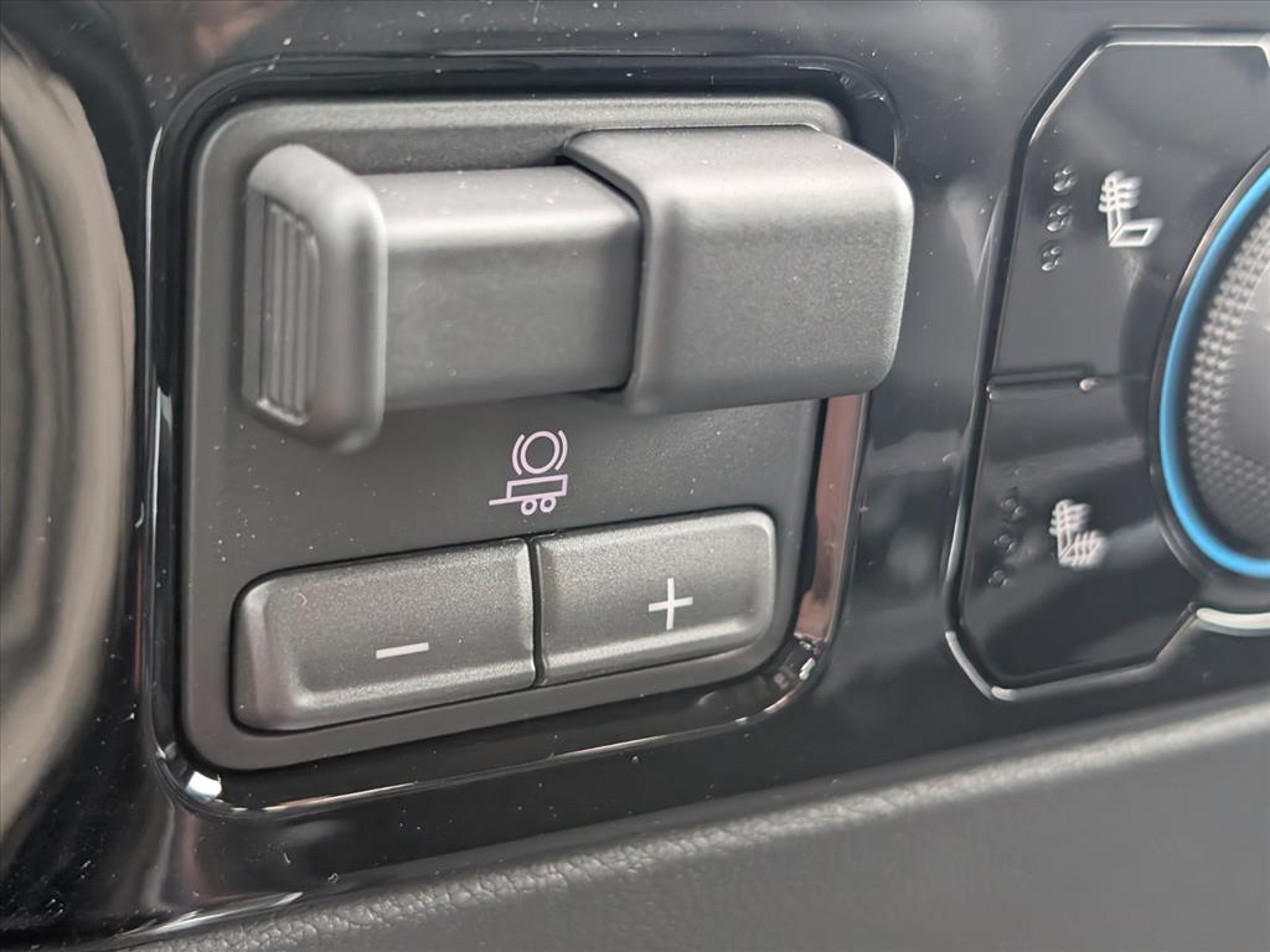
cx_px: 635
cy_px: 476
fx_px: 1798
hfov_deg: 38.9
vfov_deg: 29.7
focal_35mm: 49
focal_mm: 6.9
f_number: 1.68
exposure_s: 1/215
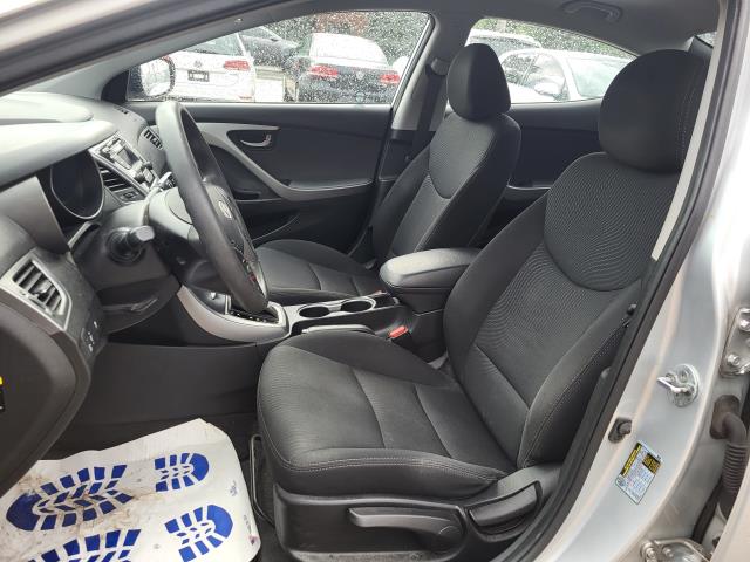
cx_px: 375
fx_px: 563
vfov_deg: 53.1
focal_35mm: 26
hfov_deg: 67.3
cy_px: 281
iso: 64
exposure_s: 1/120
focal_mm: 5.4
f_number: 1.8
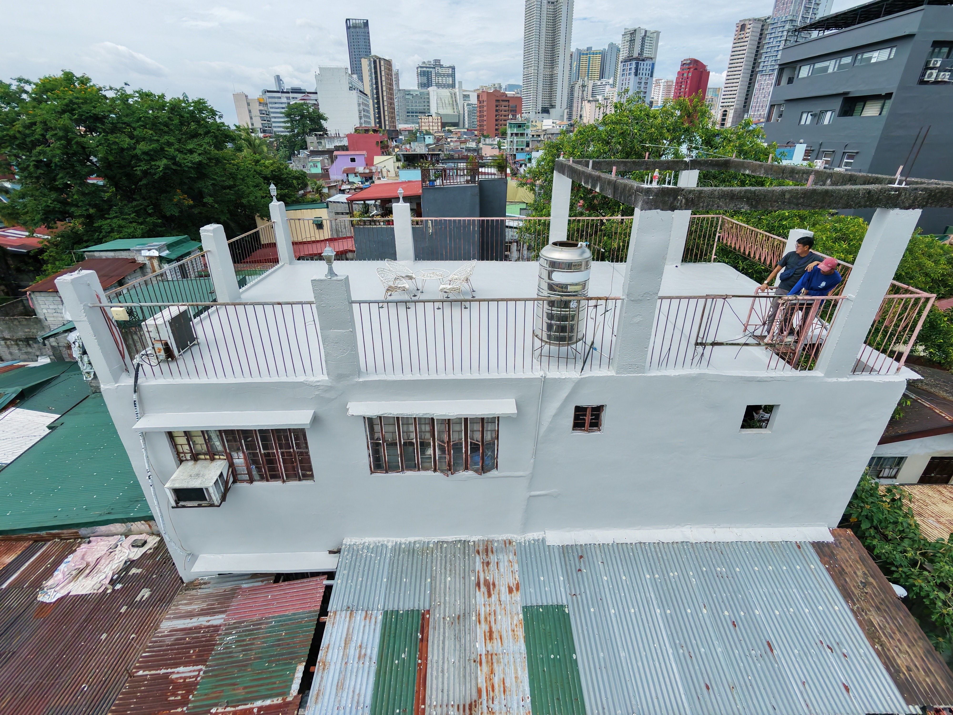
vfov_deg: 78.1
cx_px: 476
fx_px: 440
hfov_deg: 94.5
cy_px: 358
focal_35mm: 16
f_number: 2.2
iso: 400
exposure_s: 1/2500
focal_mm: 3.05
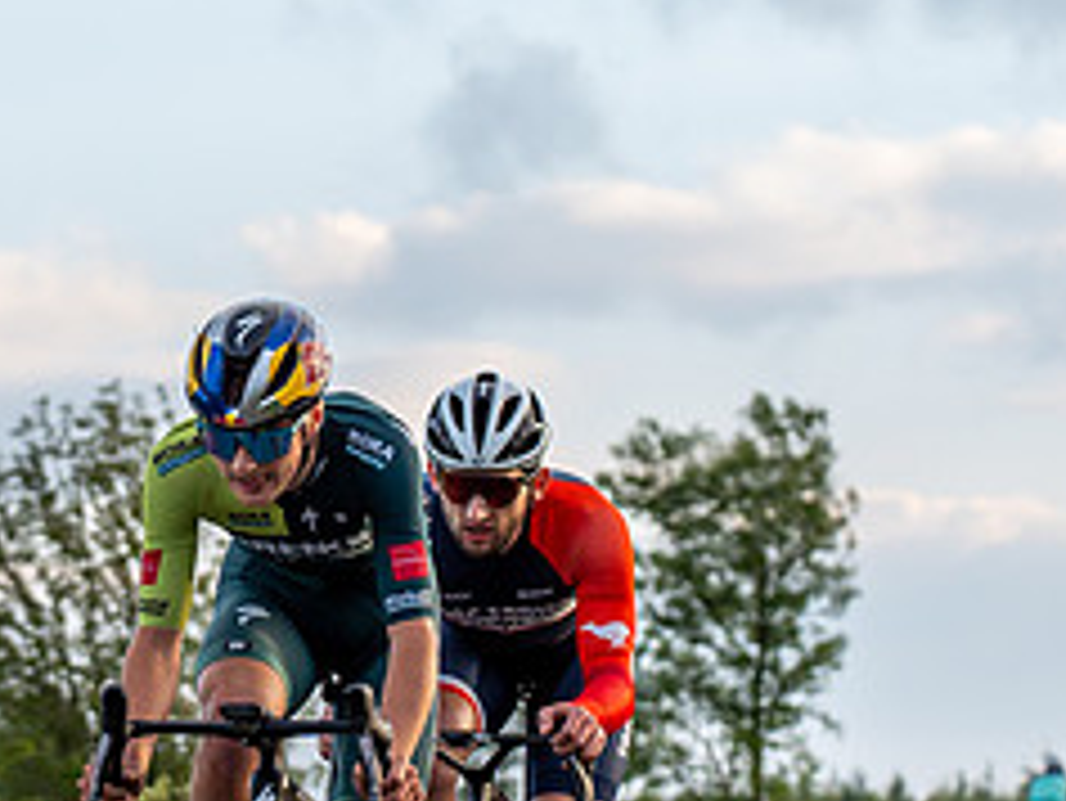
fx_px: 7610
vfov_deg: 6.0
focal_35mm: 247
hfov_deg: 8.0
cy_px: 354
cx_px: 207
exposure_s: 1/1000
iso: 320
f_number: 4
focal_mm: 75
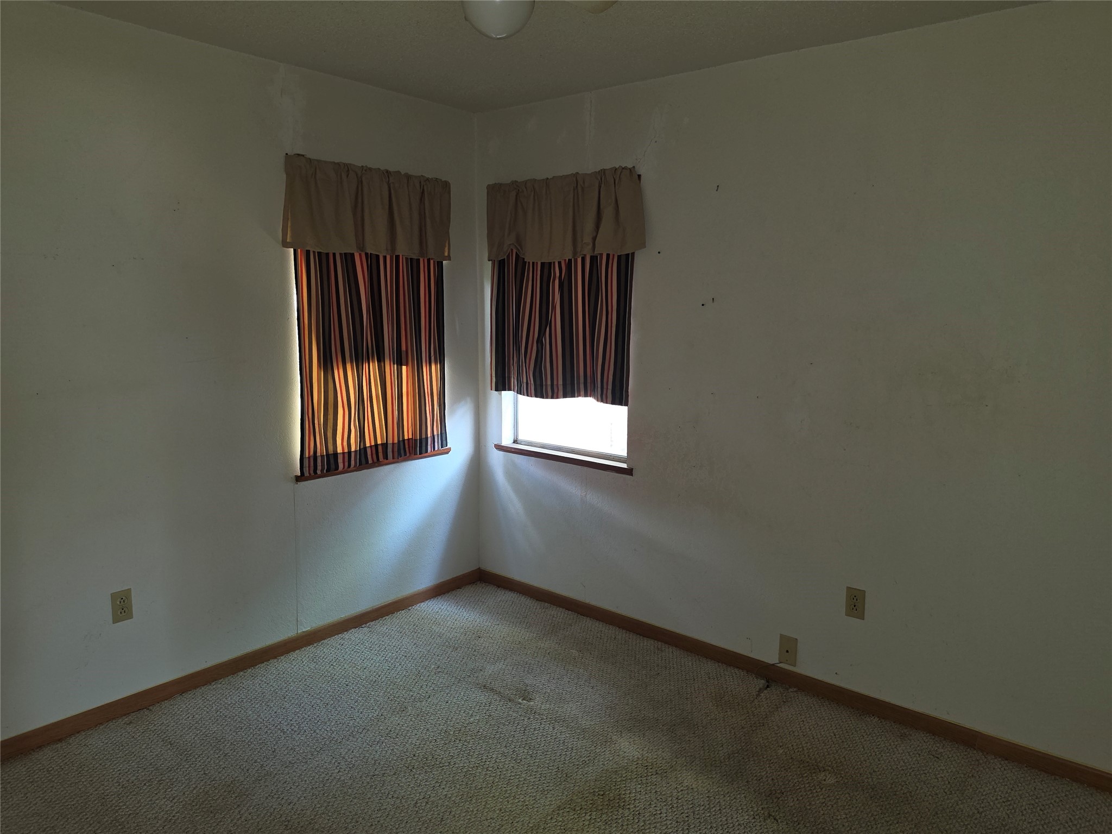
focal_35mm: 23
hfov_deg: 73.9
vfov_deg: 58.9
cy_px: 417
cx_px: 556
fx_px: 739
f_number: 1.4
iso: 50
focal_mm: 6.5
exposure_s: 1/30
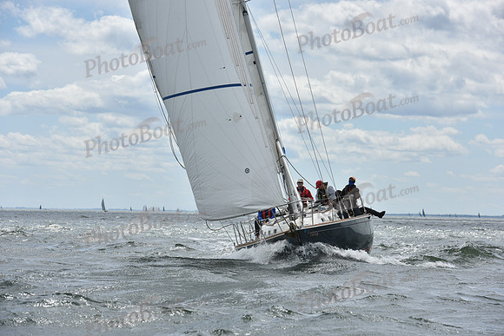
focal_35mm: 155
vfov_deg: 8.9
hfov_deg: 13.2
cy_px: 168
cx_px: 252
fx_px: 2170
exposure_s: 1/1250
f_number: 9
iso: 320
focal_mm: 155
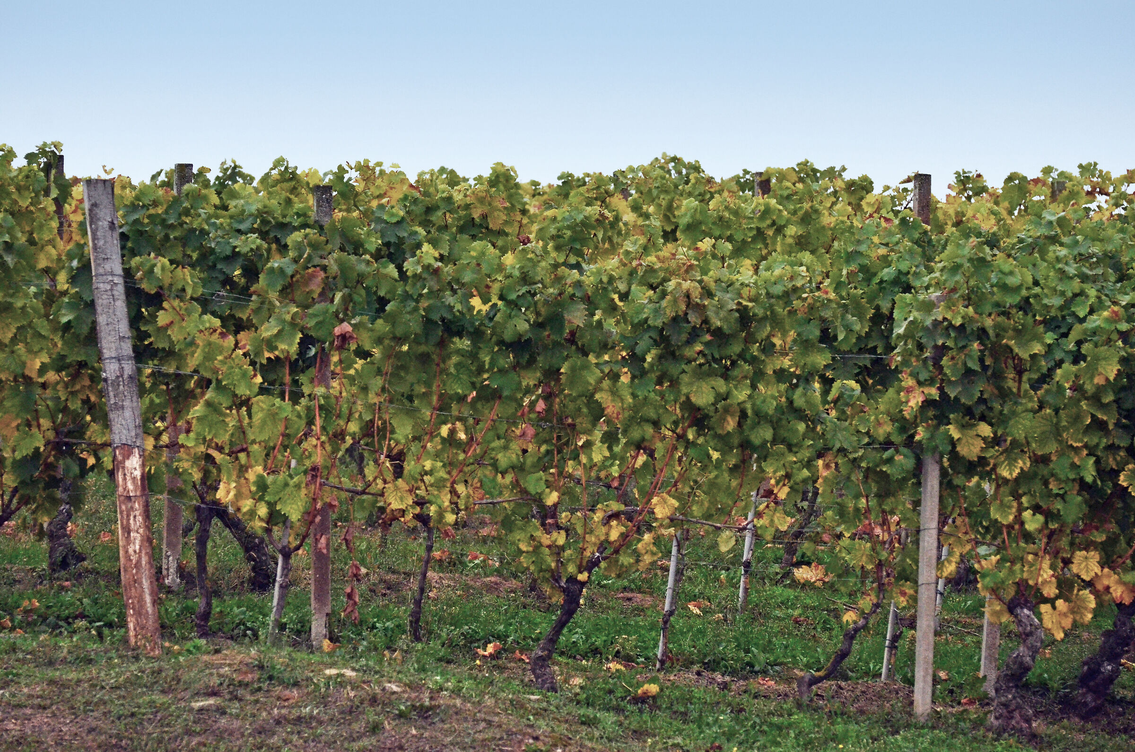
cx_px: 568
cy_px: 376
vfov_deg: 5.5
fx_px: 7788
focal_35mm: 248
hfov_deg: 8.3
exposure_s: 1/800
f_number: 5
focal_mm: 165
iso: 1000
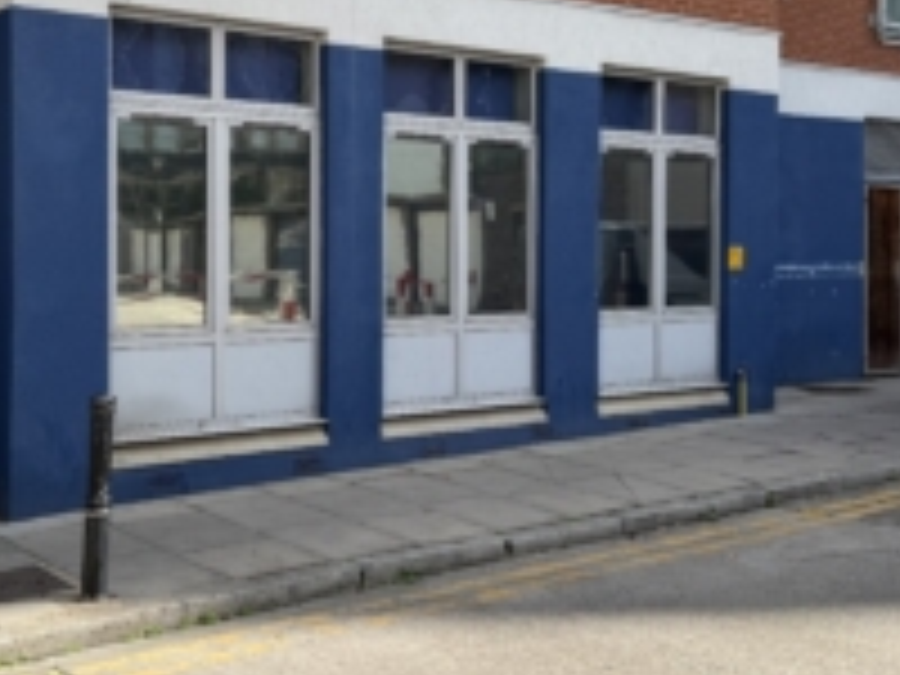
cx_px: 351
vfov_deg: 29.6
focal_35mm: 49
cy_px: 252
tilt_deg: +0.6
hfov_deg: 38.7
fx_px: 1274
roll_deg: +1.2
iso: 80
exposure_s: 1/2053
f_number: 1.78
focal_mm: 6.76
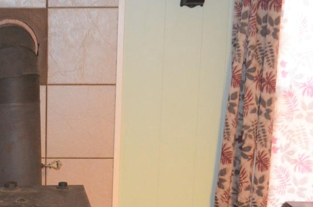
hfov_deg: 22.8
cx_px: 6
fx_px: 746
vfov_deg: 15.3
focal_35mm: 86
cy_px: 238
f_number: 3.8
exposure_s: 1/60
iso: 2200
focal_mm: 20
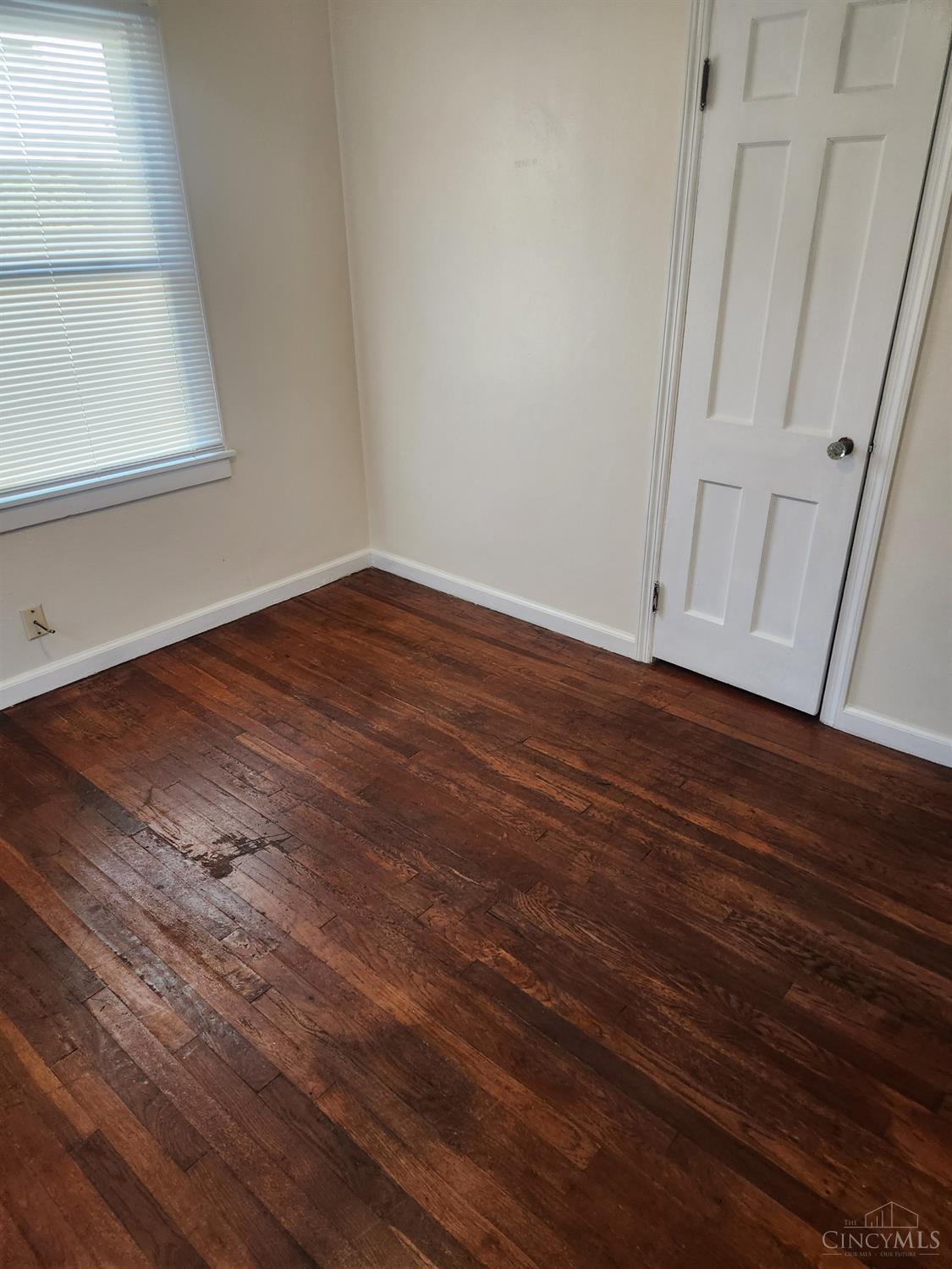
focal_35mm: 23
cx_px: 476
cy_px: 634
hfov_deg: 58.9
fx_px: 843
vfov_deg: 73.9
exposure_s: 1/120
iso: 320
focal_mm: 5.4
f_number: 1.8
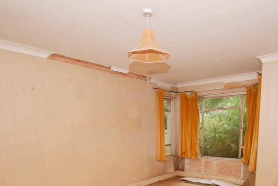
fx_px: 209
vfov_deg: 44.0
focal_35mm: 27
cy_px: 166
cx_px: 171
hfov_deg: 66.5
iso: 160
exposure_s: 1/60
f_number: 4
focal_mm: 10
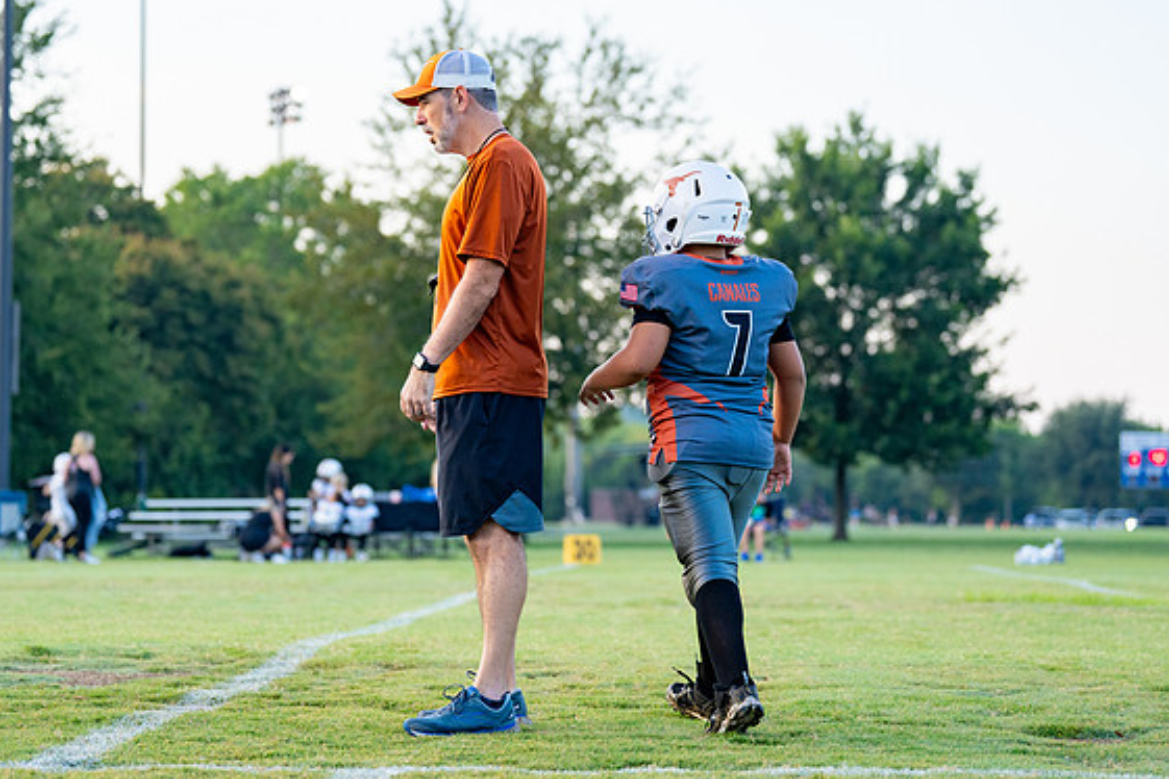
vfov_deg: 13.0
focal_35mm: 105
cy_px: 312
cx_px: 489
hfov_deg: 19.4
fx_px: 3409
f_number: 2.8
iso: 640
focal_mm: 86
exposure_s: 1/1250
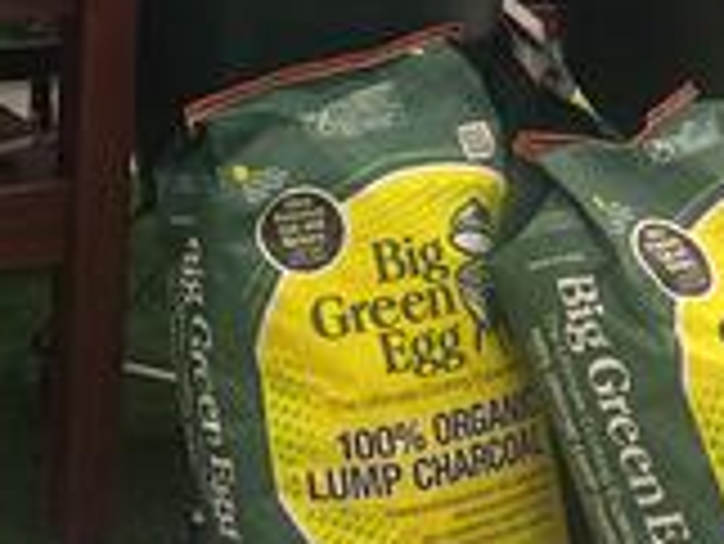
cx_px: -182
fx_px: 1758
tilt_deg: -12.6
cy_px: 18
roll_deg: +1.0
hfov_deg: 21.4
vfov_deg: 17.2
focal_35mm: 84
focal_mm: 4.15
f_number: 2.2
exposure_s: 1/30
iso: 50
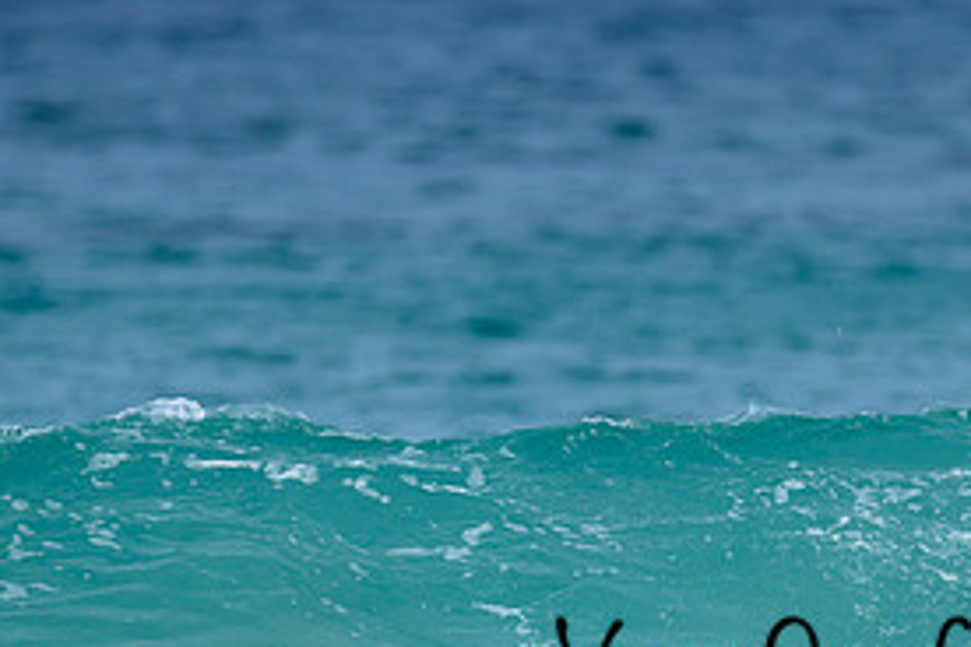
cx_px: 734
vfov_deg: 0.6
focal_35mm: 2311
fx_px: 62328
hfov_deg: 0.9
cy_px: 551
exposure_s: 1/2000
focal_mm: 800
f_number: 6.3
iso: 180
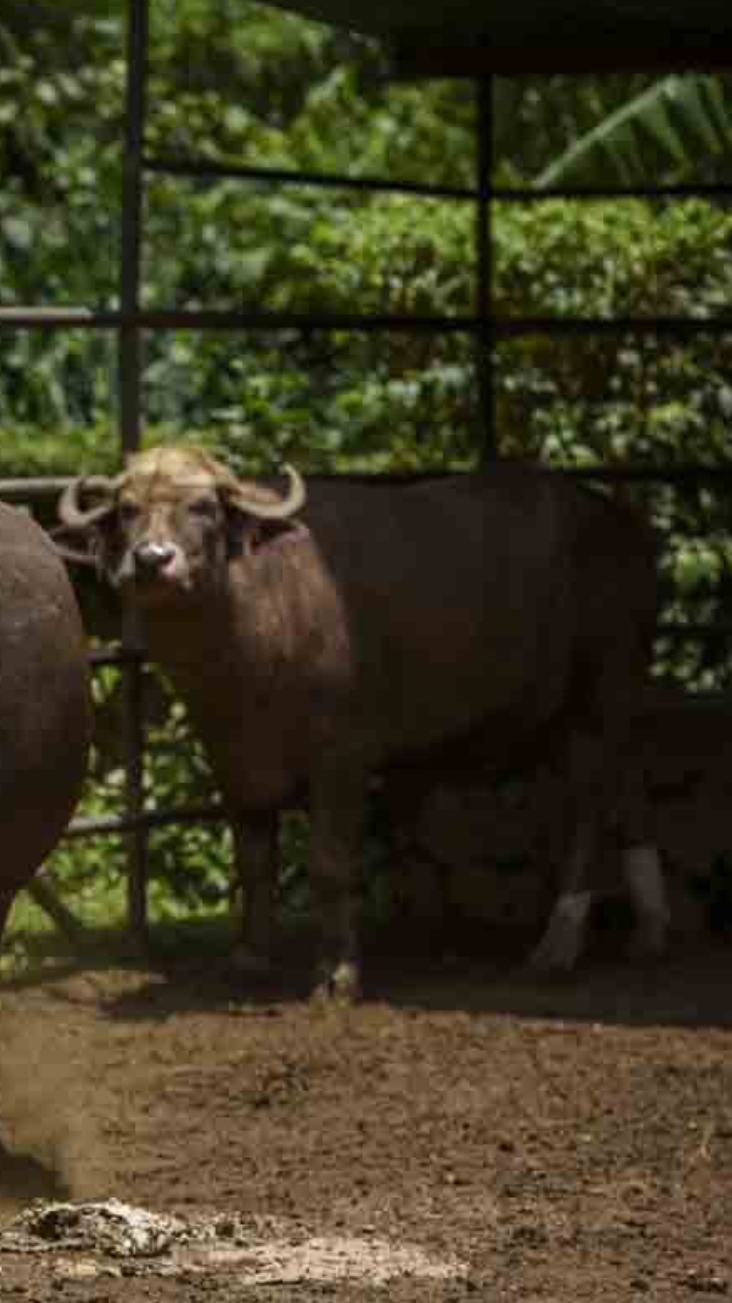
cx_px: -239
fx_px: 7525
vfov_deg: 9.9
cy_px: 636
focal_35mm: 218
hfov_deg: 5.5
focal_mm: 135
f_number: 5
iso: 400
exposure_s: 1/4000
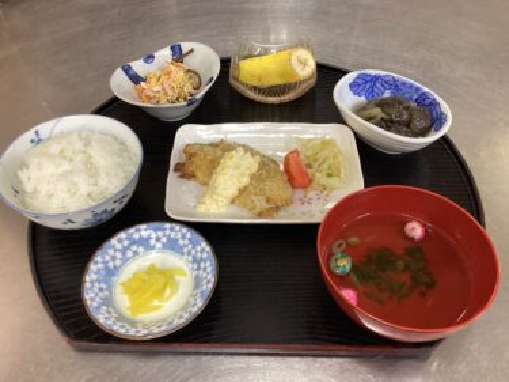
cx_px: 254
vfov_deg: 45.4
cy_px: 191
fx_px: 456
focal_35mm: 31
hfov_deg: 58.4
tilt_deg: -51.9
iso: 160
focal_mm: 3.3
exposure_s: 1/50
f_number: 2.4
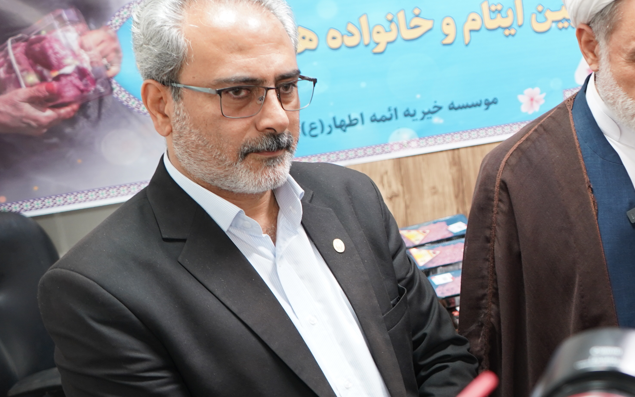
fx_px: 1004
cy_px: 171
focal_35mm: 58
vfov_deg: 22.4
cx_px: 620
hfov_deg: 32.6
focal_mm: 28
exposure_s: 1/30
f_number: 3.5
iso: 640
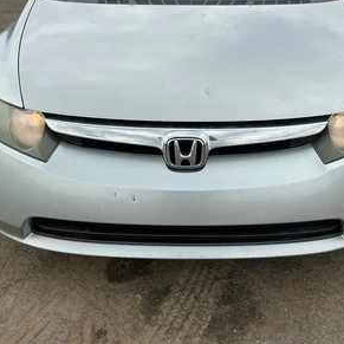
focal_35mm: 34
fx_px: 382
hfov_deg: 48.3
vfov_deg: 48.5
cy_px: 173
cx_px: 200
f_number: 1.8
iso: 25
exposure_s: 1/1577
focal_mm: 3
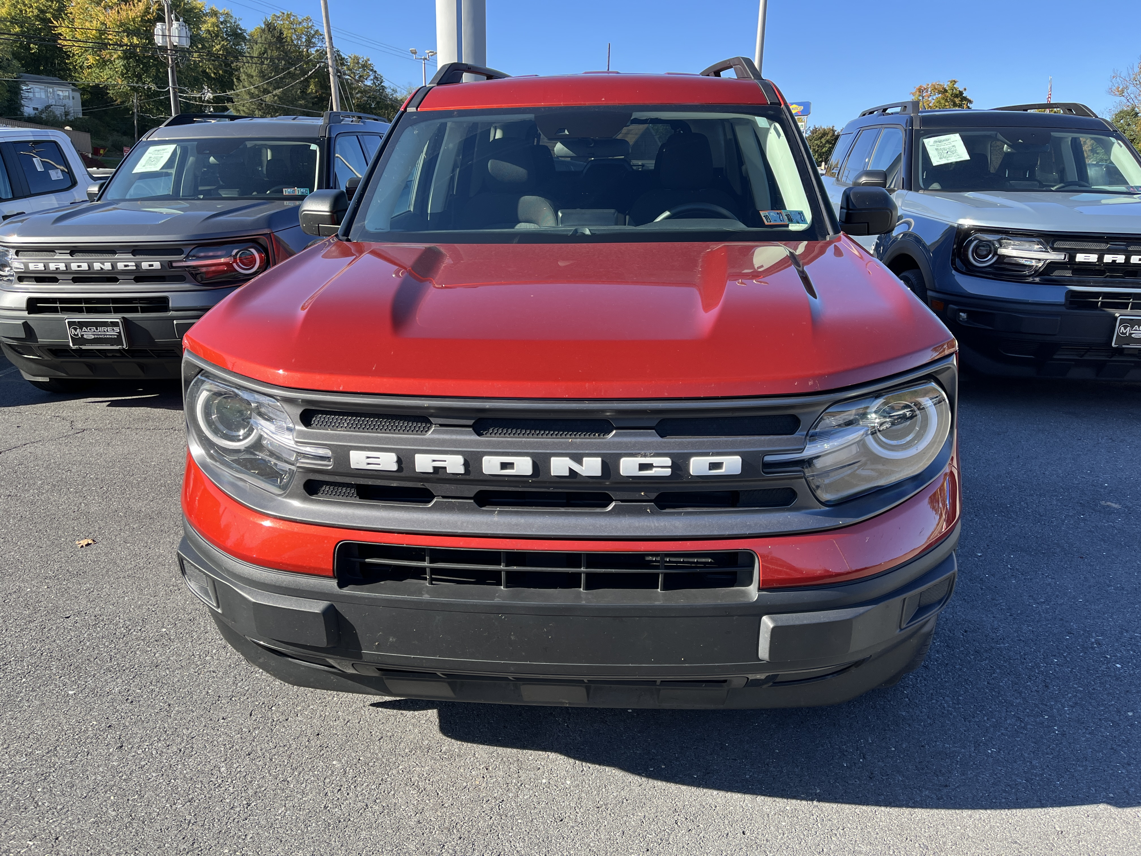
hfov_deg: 67.3
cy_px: 428
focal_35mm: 26
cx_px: 570
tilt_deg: -14.8
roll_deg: -0.9
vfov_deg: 53.1
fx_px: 857
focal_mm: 5.1
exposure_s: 1/816
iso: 50
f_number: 1.6
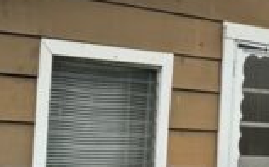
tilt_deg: +1.3
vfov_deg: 10.2
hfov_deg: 16.2
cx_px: 228
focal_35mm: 128
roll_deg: -3.3
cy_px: 103
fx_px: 937
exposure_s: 1/1678
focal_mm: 6.76
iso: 80
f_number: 1.78
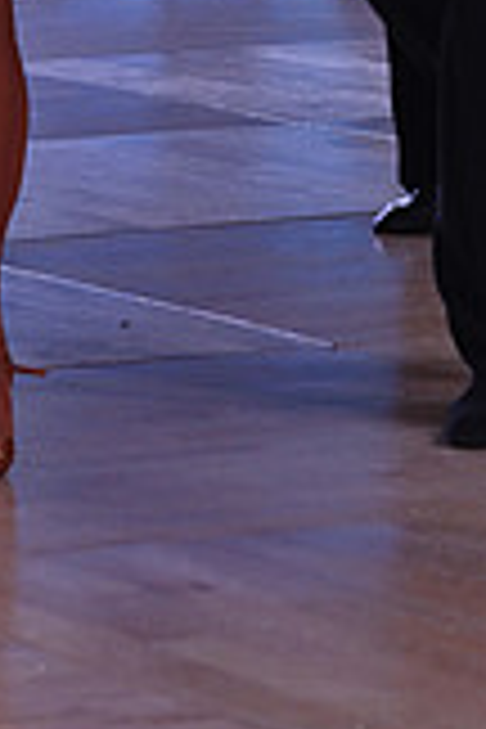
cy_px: -454
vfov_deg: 6.2
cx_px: 196
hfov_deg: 4.2
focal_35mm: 330
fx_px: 6682
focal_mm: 92
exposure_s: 1/320
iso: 800
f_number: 9
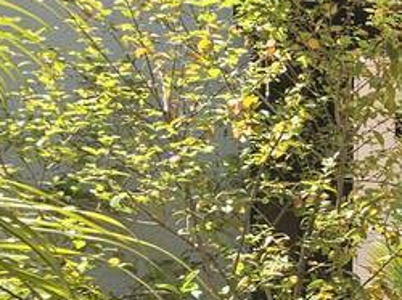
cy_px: 329
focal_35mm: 75
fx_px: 870
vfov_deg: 18.8
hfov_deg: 17.3
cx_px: 841
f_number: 2.2
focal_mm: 2.2
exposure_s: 1/1667
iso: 50
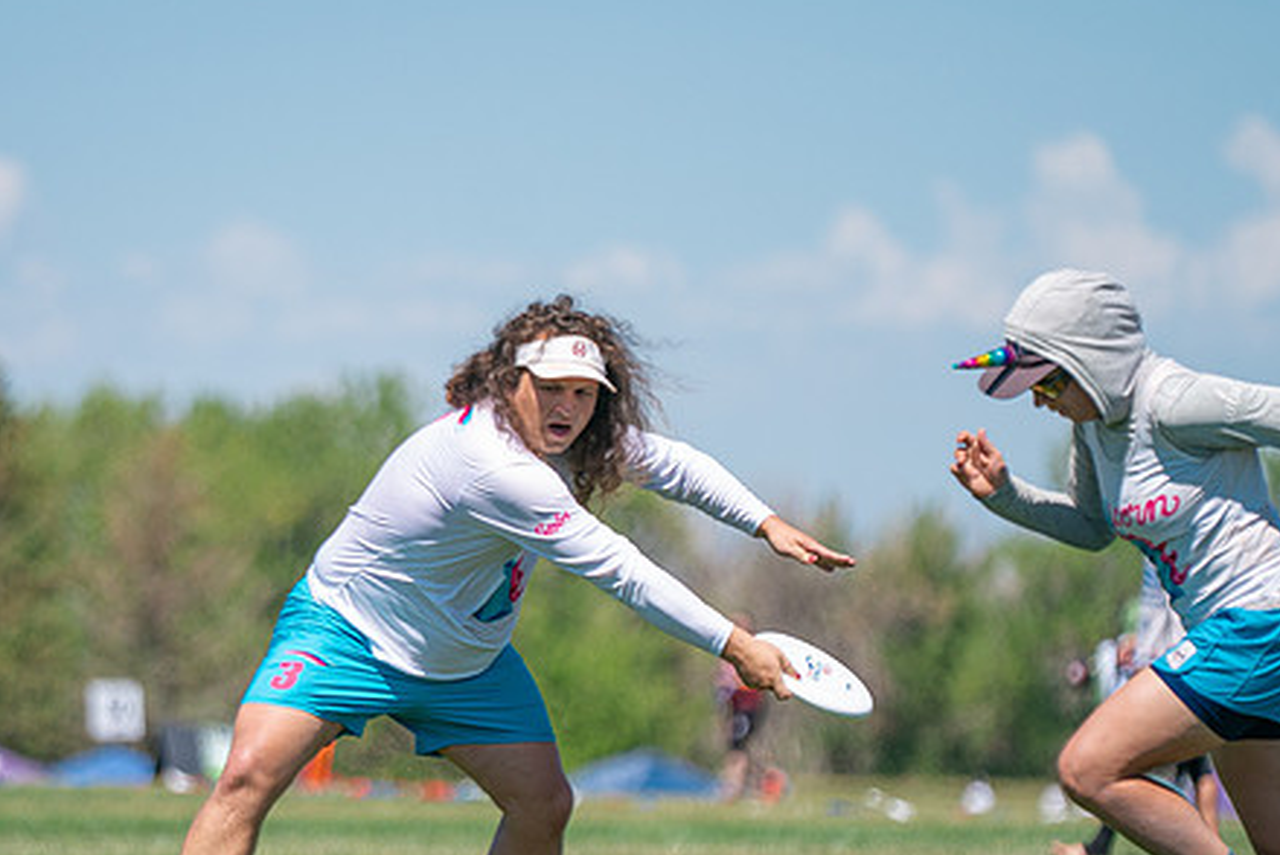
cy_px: 545
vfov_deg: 3.7
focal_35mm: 369
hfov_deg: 5.6
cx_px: 423
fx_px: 13128
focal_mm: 200
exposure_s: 1/3200
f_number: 2.8
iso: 200
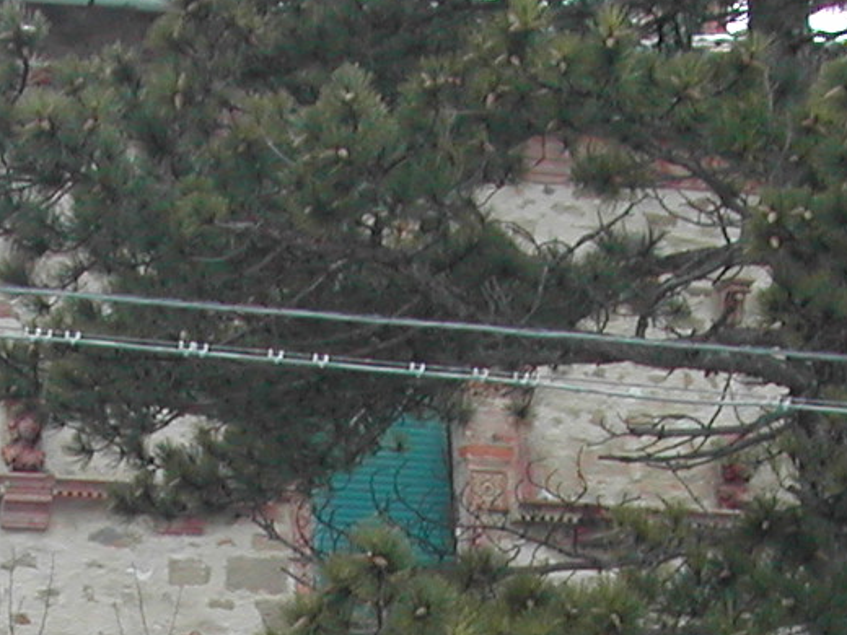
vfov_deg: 7.9
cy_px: 900
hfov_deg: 10.7
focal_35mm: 185
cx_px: 166
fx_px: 4527
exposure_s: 1/309
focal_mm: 10.1
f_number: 3.1
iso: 100
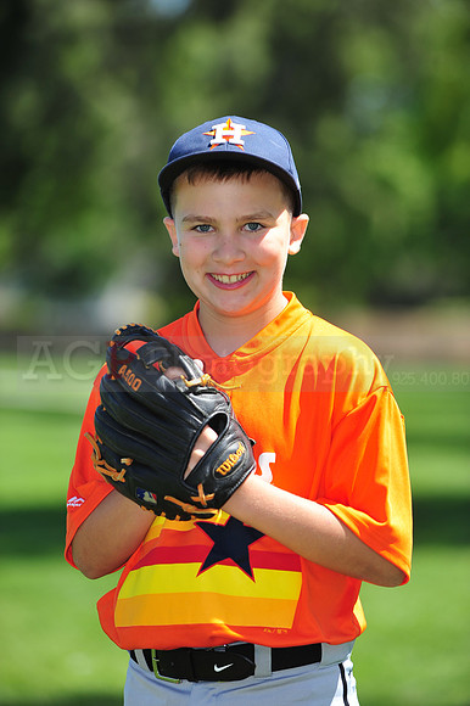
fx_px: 3921
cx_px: 235
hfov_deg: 6.9
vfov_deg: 10.3
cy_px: 353
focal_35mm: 200
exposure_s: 1/1000
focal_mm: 200
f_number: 4.5
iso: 200
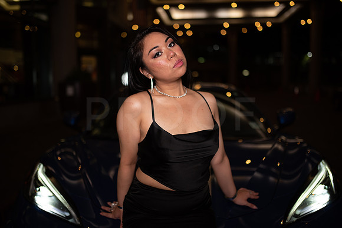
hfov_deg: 54.4
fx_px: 333
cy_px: 114
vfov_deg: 37.9
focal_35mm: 35
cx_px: 171
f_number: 1.4
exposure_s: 1/640
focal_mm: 35
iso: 500
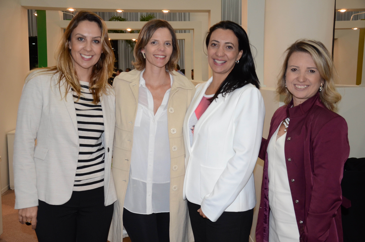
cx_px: 182
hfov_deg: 46.5
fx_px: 425
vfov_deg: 31.8
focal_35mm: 42
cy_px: 121
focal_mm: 28
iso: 800
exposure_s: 1/80
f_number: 4.5
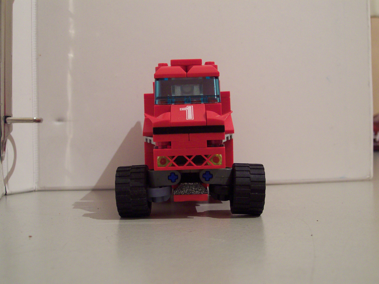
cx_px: 190
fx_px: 493
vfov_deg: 32.2
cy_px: 142
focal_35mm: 45
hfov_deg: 42.1
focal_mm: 7.6
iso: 160
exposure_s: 1/8
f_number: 3
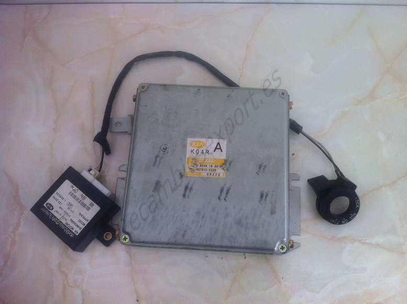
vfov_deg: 40.6
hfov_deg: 52.7
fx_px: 411
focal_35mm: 35
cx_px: 204
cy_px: 152
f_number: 2.8
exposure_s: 1/60
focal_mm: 3.85
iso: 80
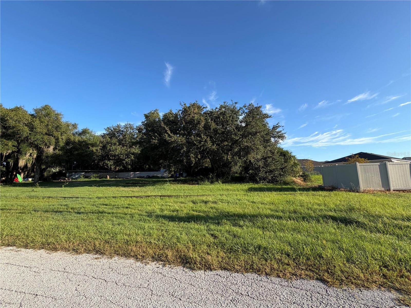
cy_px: 154
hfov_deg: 102.1
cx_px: 206
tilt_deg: +8.5
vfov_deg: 85.7
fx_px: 166
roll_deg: +1.7
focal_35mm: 14
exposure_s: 1/760
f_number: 2.2
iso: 40
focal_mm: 2.22
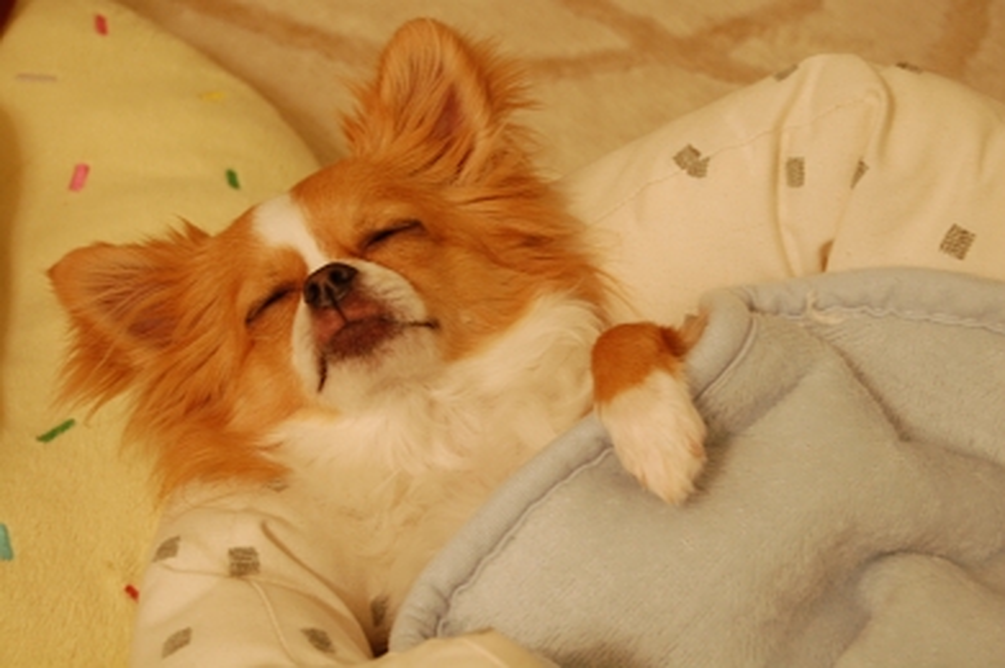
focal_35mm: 82
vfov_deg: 16.5
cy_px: 334
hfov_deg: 24.6
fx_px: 2301
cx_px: 502
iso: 800
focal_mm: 55
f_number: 5.6
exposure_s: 1/8
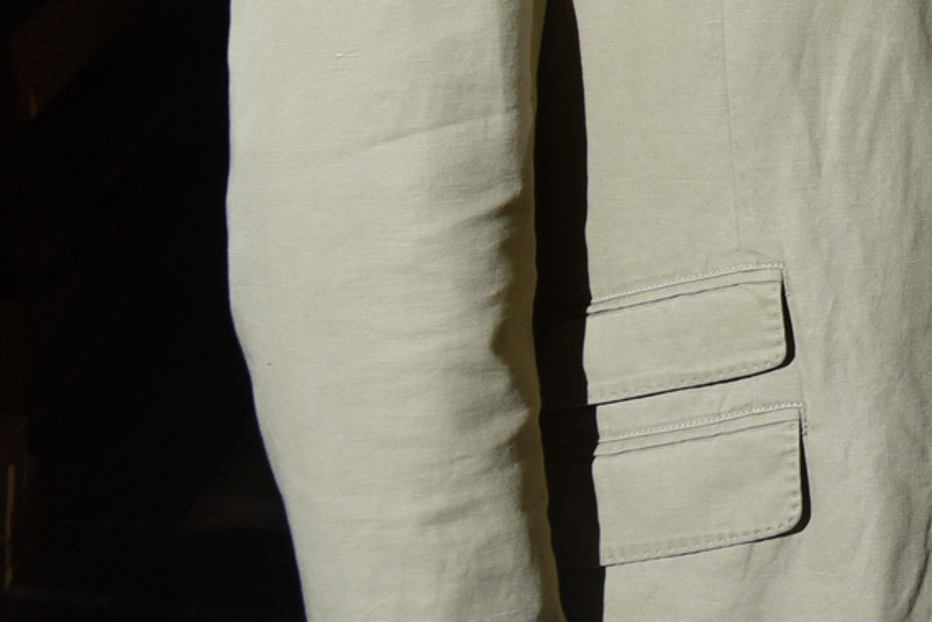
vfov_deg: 11.2
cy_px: -478
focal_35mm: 114
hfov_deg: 15.1
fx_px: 2952
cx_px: 1779
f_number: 6.3
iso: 800
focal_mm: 27
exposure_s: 1/60
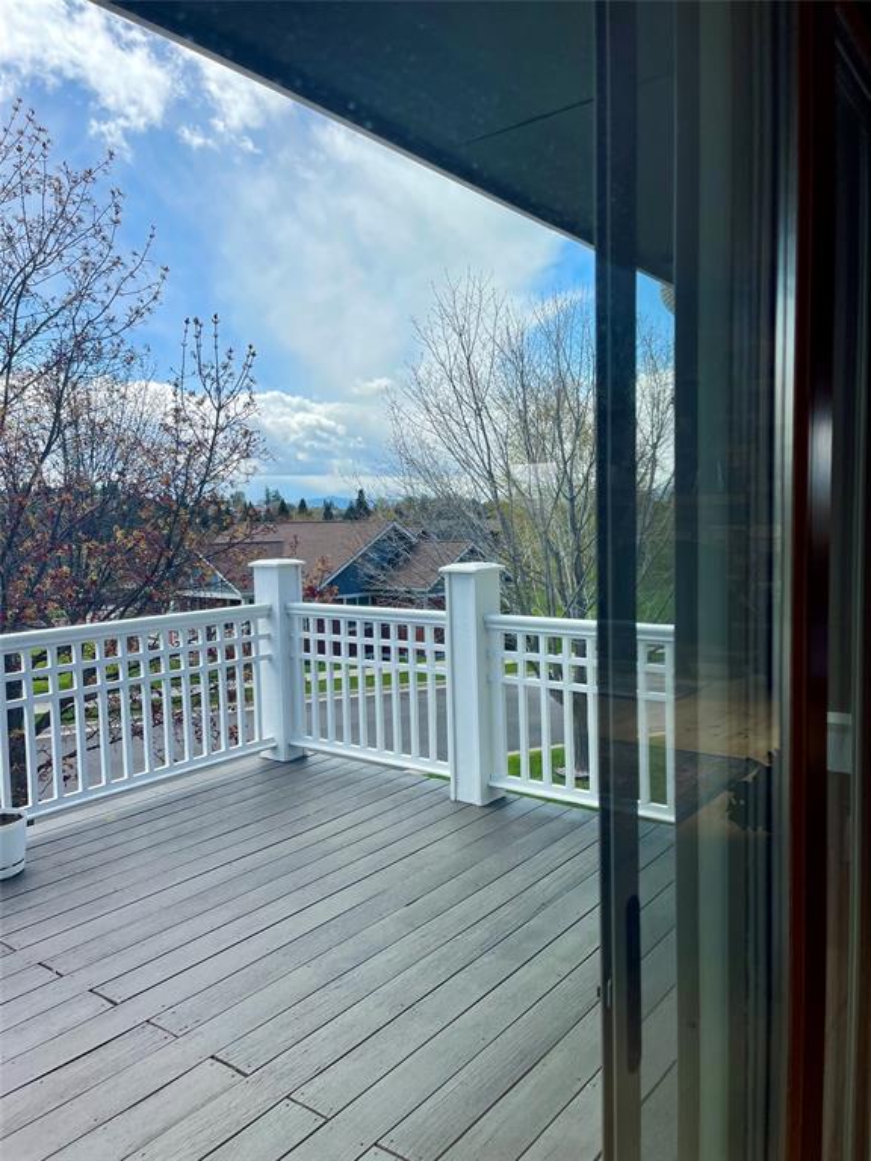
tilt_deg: -4.3
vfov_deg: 69.4
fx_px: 839
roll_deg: +1.2
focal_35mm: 25
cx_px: 436
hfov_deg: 54.9
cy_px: 580
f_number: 1.6
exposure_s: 1/2049
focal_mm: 5.1
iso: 32
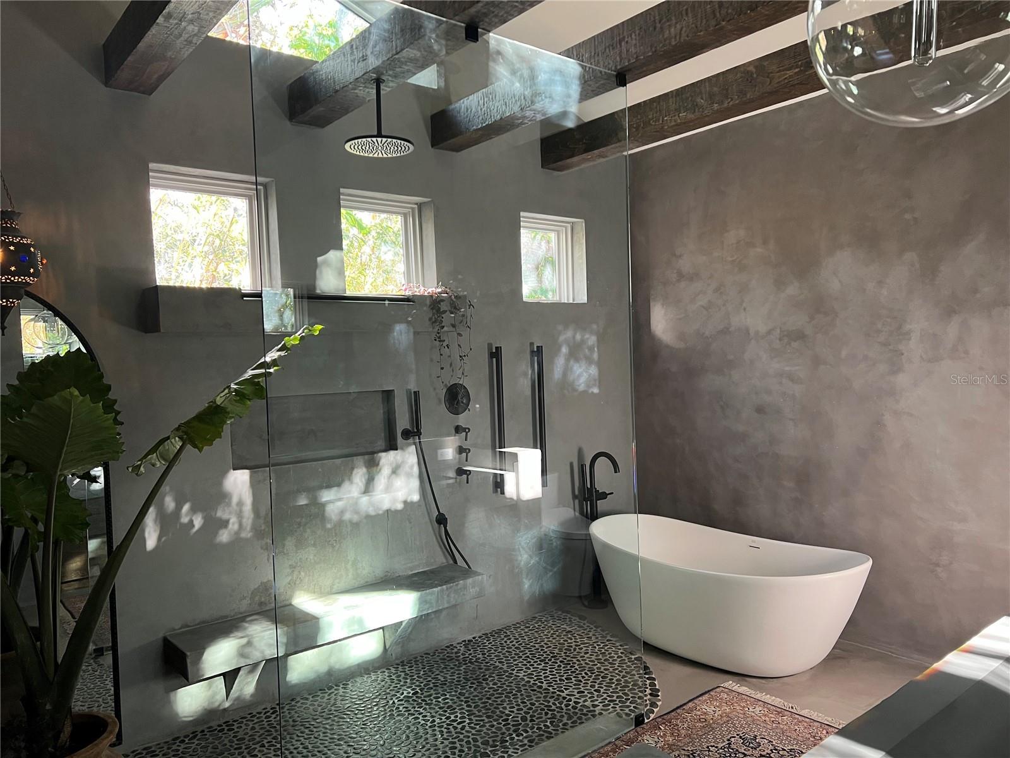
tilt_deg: -1.7
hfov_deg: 67.3
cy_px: 379
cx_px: 505
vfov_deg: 53.1
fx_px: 759
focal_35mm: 26
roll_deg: +2.2
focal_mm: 5.7
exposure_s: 1/60
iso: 160
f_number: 1.5
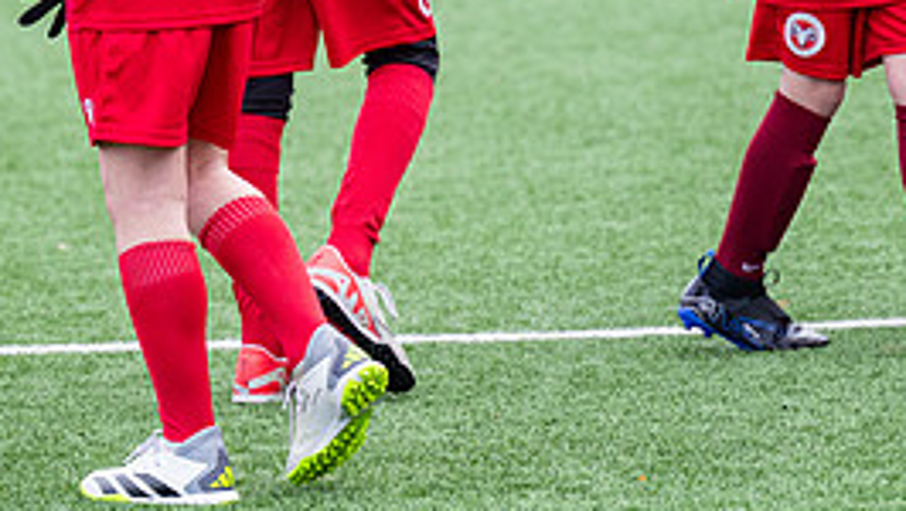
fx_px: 11130
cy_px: -147
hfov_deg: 4.7
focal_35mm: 463
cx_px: 379
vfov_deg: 2.6
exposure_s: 1/1250
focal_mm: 160
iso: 800
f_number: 4
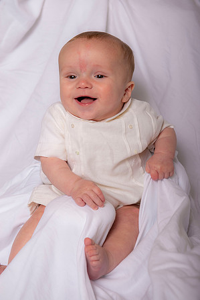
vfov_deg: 28.9
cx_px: 100
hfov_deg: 19.4
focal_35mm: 70
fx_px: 585
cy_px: 150
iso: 250
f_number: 5.6
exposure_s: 1/200
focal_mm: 70
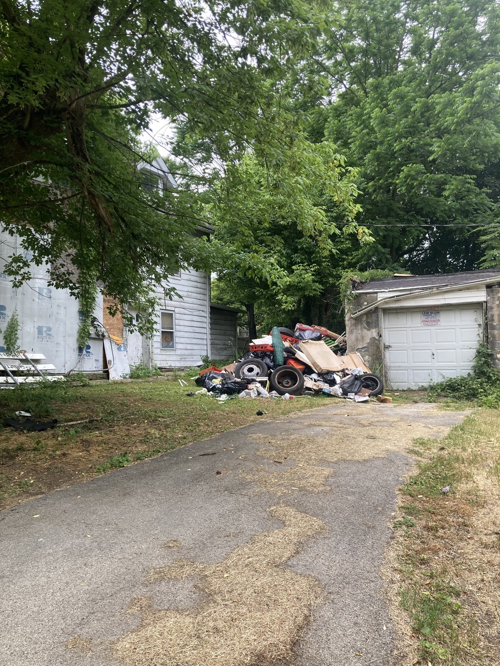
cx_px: 250
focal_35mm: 28
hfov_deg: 49.7
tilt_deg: +4.4
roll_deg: +0.8
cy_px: 333
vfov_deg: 63.4
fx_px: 539
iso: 20
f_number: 1.8
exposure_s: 1/182
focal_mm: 3.99
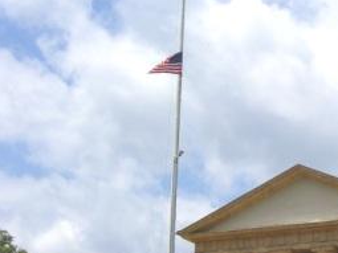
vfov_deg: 10.3
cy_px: 135
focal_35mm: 144
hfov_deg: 13.6
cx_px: 294
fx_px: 1405
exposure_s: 1/500
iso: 80
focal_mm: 13.5
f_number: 8
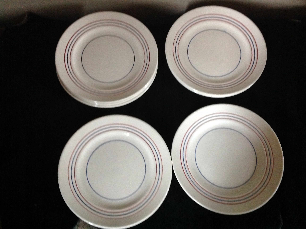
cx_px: 153
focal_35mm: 35
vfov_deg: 40.6
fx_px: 309
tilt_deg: -74.6
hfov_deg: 52.7
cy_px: 114
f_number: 2.4
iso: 500
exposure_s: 1/15
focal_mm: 4.28
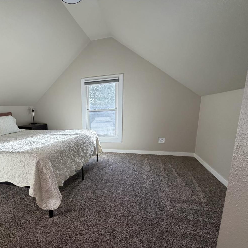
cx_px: 81
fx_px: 162
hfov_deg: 72.4
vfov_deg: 74.0
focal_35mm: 20
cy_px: 149
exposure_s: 1/121
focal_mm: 2.22
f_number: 2.2
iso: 160
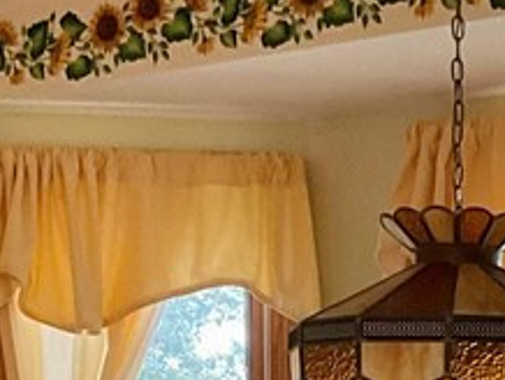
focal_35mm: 136
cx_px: 436
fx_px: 1986
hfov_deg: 14.4
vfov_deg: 10.1
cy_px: 748
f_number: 1.8
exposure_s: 1/60
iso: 160
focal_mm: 3
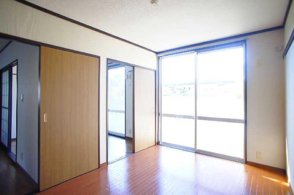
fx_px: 196
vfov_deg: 53.1
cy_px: 98
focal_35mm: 24
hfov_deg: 73.8
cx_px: 147
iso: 200
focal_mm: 16
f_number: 3.2
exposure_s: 1/30
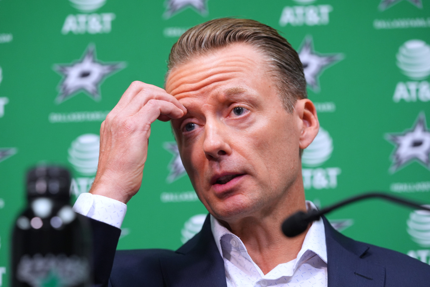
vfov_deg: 11.5
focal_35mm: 119
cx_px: 215
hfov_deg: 17.2
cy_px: 144
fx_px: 1421
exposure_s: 1/320
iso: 2000
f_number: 4
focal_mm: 119
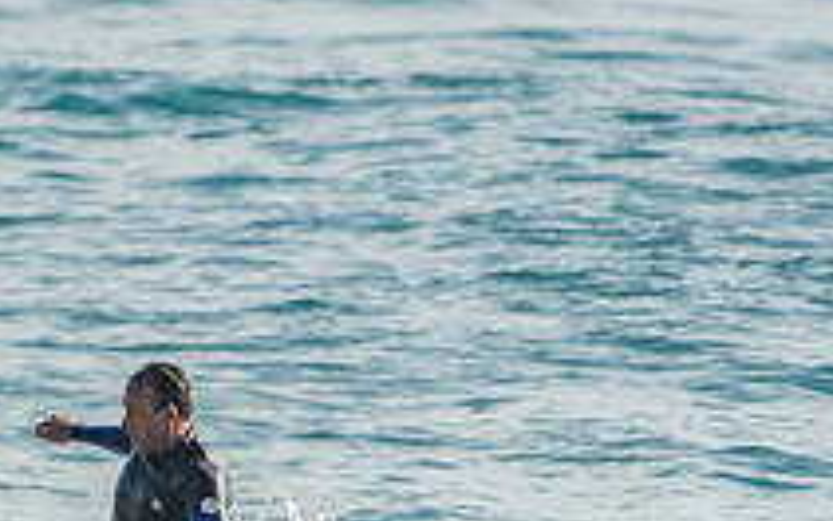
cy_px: 693
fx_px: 31791
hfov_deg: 1.5
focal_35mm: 1400
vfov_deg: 0.9
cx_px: 0
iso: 180
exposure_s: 1/2000
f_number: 5.6
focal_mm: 500
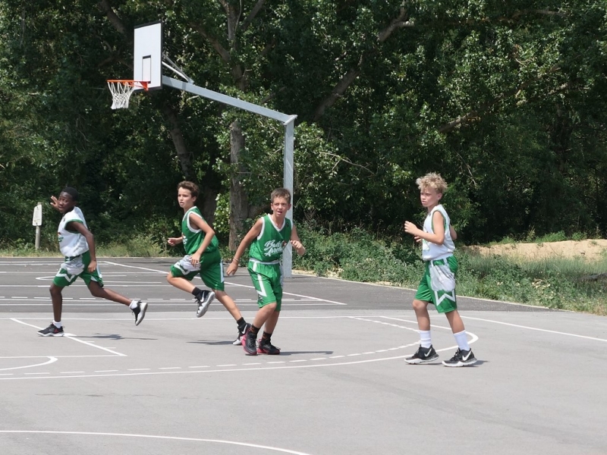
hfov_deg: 12.7
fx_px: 2735
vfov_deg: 9.5
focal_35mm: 156
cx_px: 304
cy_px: 228
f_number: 2.8
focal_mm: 26.4
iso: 125
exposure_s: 1/1600
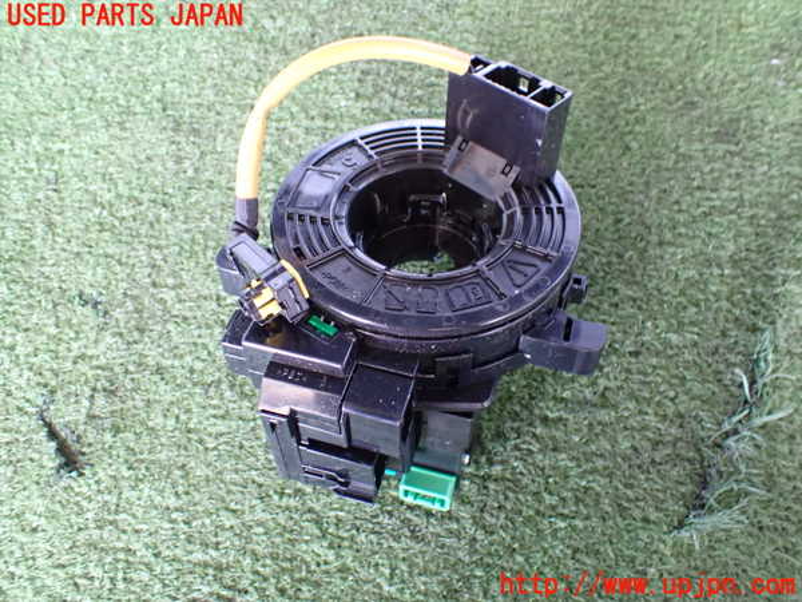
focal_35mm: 30
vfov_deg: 46.8
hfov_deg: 60.0
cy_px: 301
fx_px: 695
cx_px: 401
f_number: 2.3
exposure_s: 1/50
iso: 800
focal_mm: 5.4
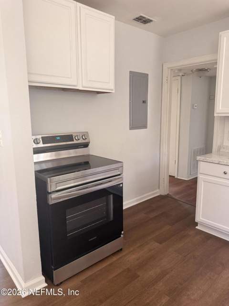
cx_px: 114
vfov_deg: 71.6
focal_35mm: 24
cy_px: 153
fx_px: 212
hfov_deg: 56.8
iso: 200
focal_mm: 6.76
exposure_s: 1/97
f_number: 1.78
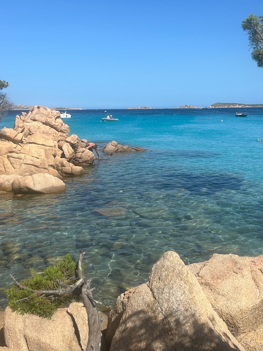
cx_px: 126
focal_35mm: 39
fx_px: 395
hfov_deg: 36.8
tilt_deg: -7.2
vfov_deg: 47.7
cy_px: 147
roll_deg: -0.4
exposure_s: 1/5587
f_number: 1.5
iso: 50
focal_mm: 5.7
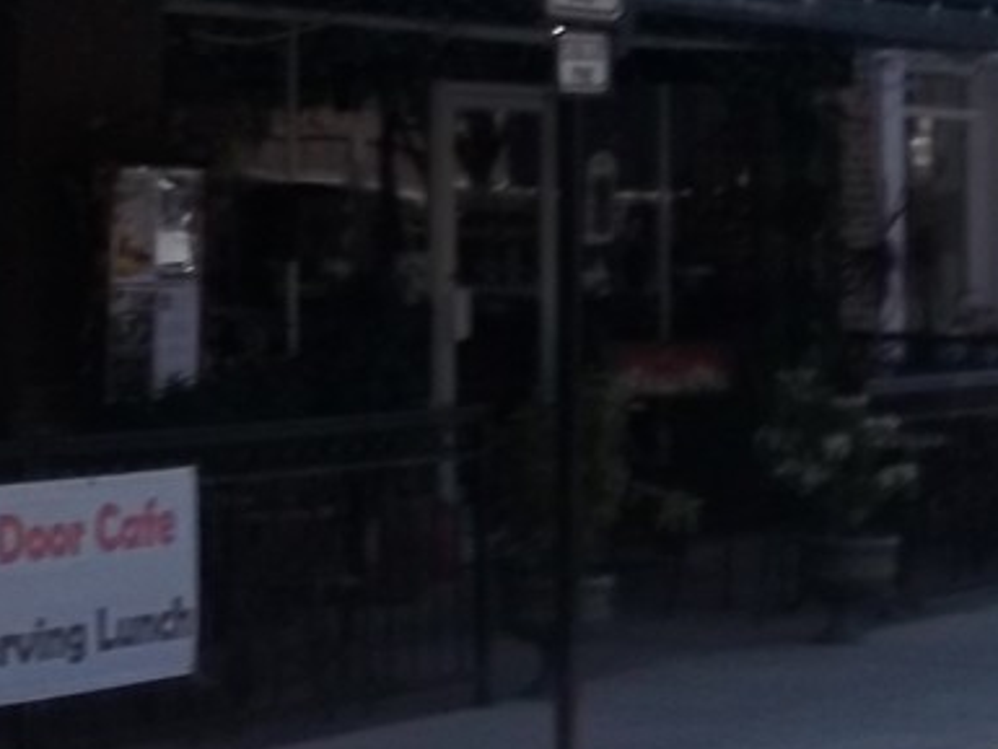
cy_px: 13
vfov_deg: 10.7
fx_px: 3951
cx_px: 697
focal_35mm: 137
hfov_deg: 14.4
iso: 64
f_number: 8
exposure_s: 1/160
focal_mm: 5.9
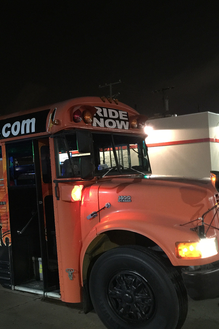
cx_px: 1
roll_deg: +2.7
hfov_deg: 30.4
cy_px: 165
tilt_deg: +3.9
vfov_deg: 47.4
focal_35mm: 41
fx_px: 374
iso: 125
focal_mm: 4.15
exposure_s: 1/4
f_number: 2.2
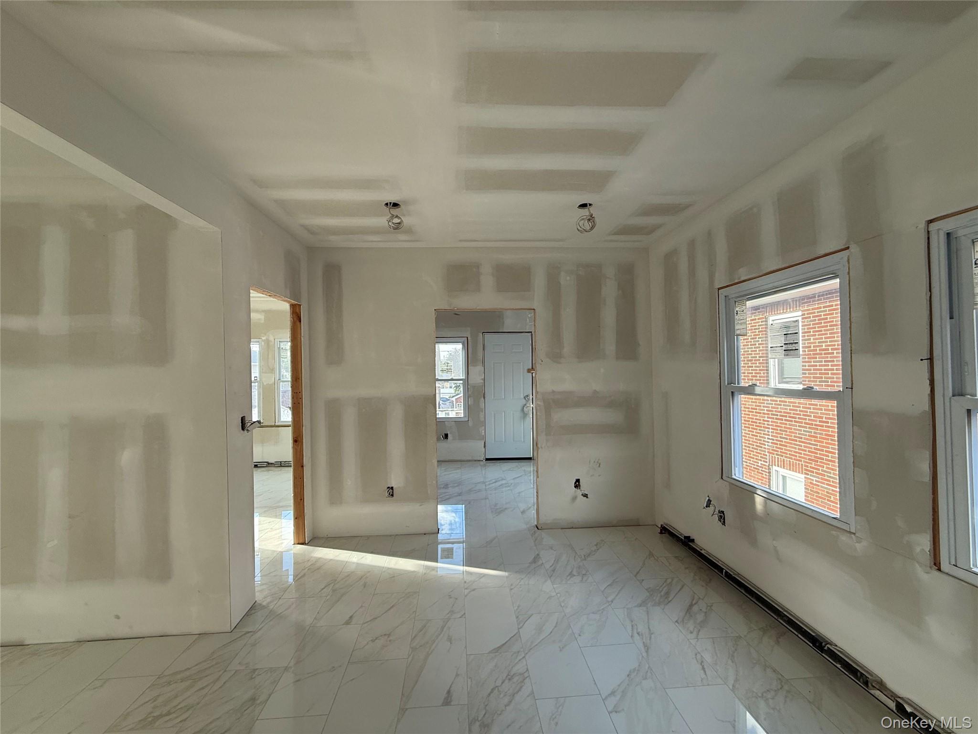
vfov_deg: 85.7
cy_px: 367
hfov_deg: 102.1
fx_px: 396
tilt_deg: -0.2
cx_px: 489
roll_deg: +0.8
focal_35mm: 14
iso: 80
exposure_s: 1/99
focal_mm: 2.22
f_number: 2.2
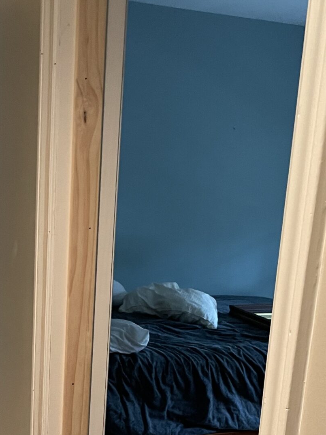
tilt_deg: -14.8
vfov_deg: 30.1
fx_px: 779
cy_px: 375
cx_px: 145
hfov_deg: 23.6
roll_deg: -5.2
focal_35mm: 62
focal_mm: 4.2
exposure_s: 1/60
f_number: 1.6
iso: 320
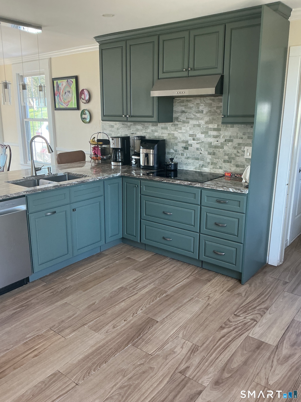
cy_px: 201
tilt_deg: -15.2
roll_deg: -0.6
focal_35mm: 29
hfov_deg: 48.2
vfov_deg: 61.7
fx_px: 336
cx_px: 150
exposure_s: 1/60
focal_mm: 3
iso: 64
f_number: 1.8
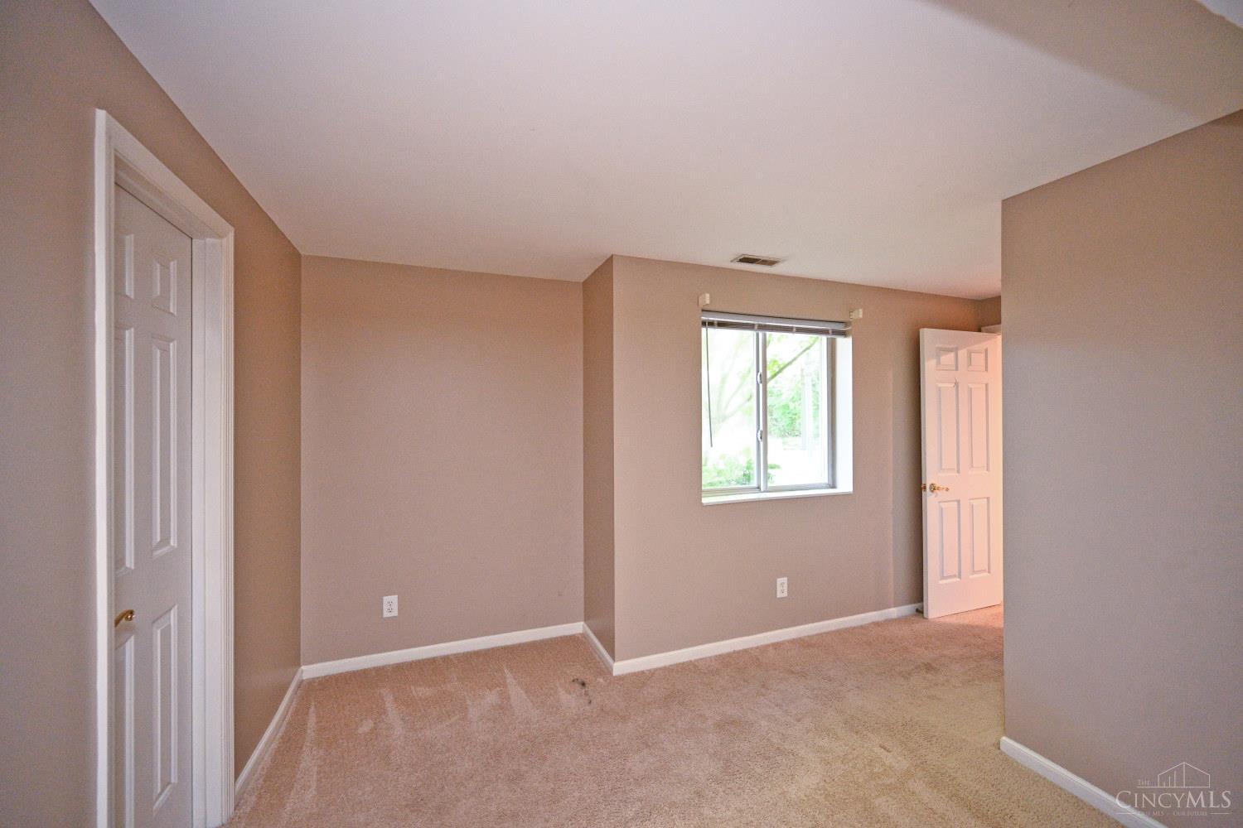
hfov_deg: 104.3
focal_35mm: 14
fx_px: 483
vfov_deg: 81.2
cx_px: 622
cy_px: 414
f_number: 4
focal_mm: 14
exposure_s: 1/60
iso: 3200
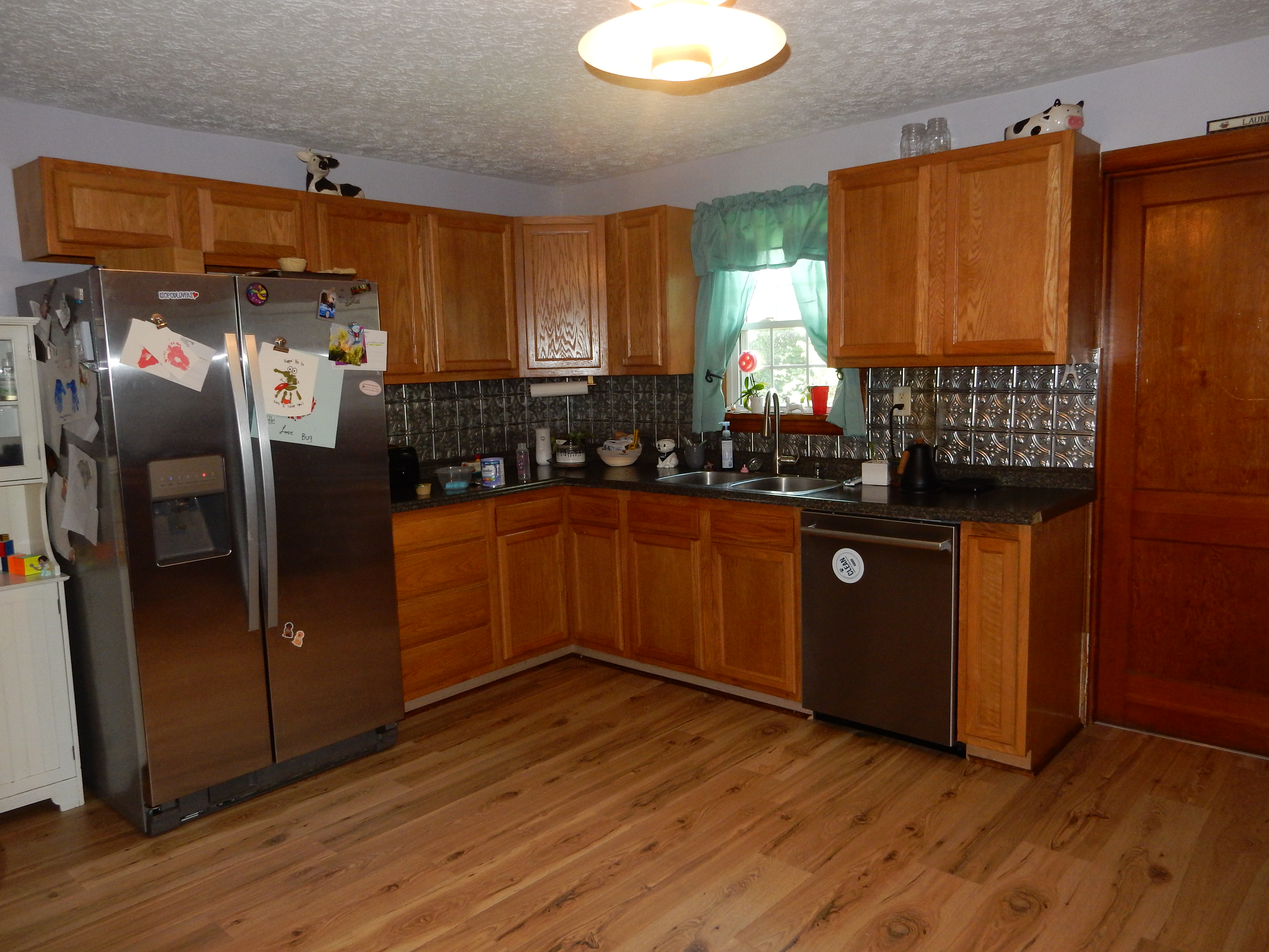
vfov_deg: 54.9
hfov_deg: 69.4
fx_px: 916
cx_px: 634
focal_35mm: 25
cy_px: 476
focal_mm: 4.5
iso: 250
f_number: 3.7
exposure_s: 1/30
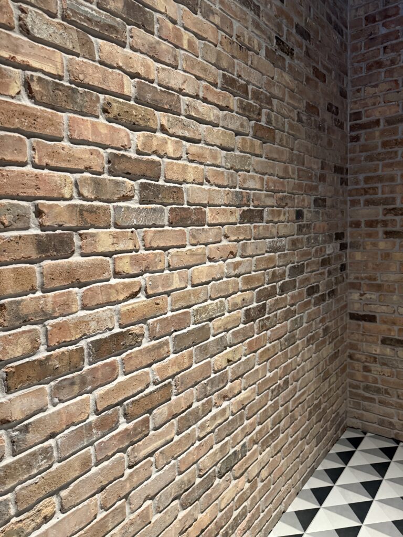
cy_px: 268
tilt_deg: -7.1
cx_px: 202
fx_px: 373
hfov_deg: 56.8
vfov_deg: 71.6
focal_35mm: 24
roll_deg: +1.2
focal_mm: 6.76
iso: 500
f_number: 1.78
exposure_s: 1/60
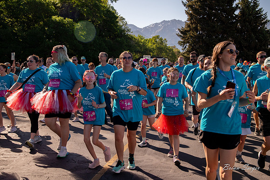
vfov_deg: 27.5
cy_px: 90
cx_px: 135
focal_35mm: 49
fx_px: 367
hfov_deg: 40.4
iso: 800
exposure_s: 1/1000
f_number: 8
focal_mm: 48
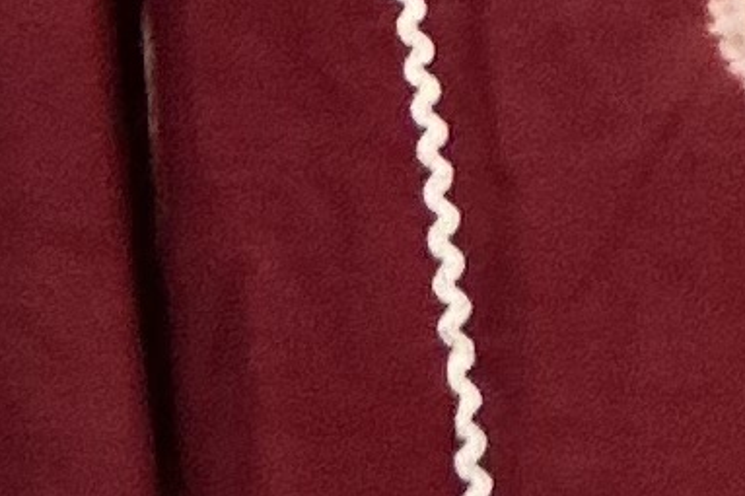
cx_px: -241
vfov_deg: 1.6
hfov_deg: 2.4
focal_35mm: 844
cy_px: -1214
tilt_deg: +0.7
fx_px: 17458
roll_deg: -0.7
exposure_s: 1/33
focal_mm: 9
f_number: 2.8
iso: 200
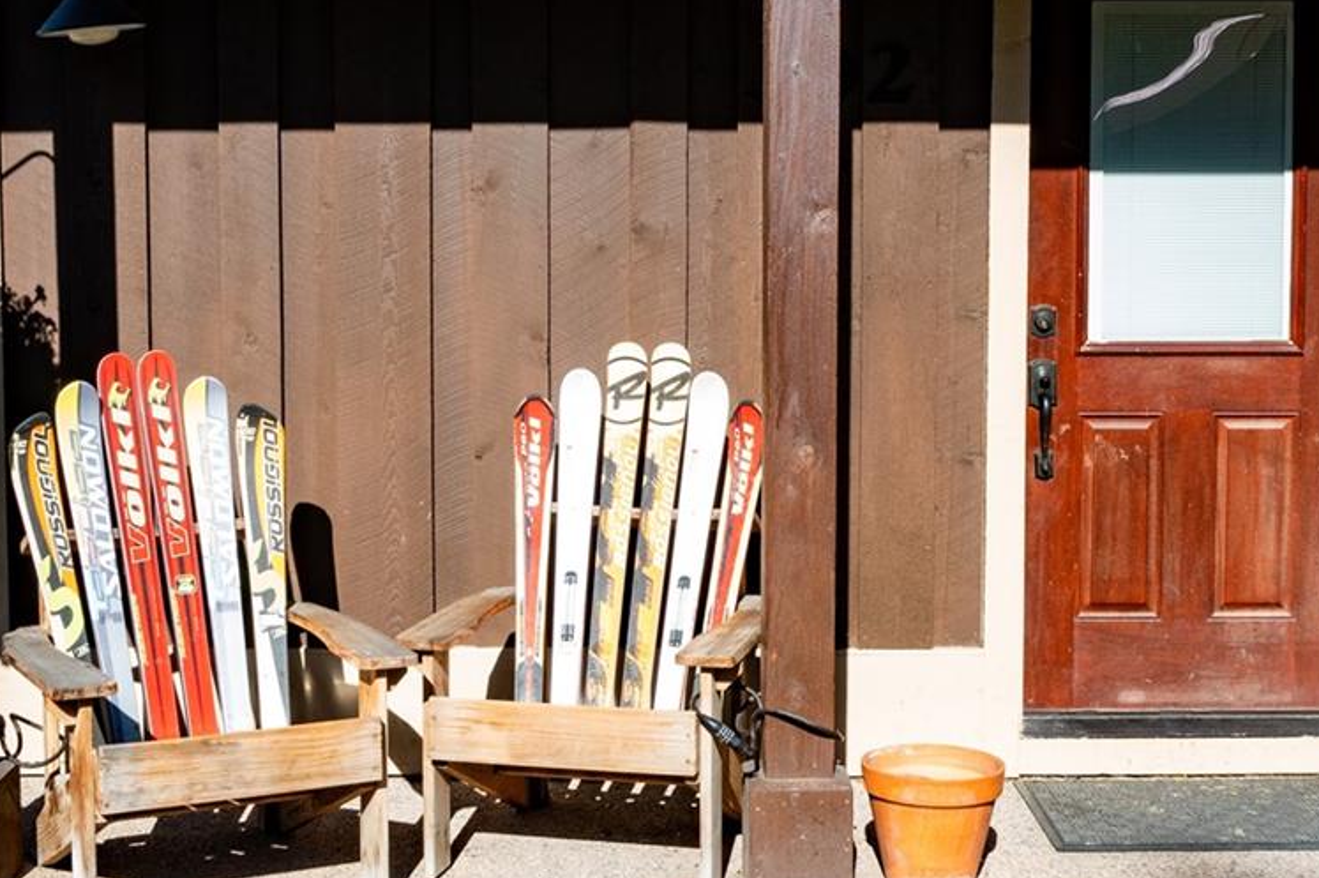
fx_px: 2197
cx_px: 666
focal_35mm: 60
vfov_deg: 22.6
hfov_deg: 33.4
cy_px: 397
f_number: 5.6
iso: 100
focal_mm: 10.26
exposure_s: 1/15
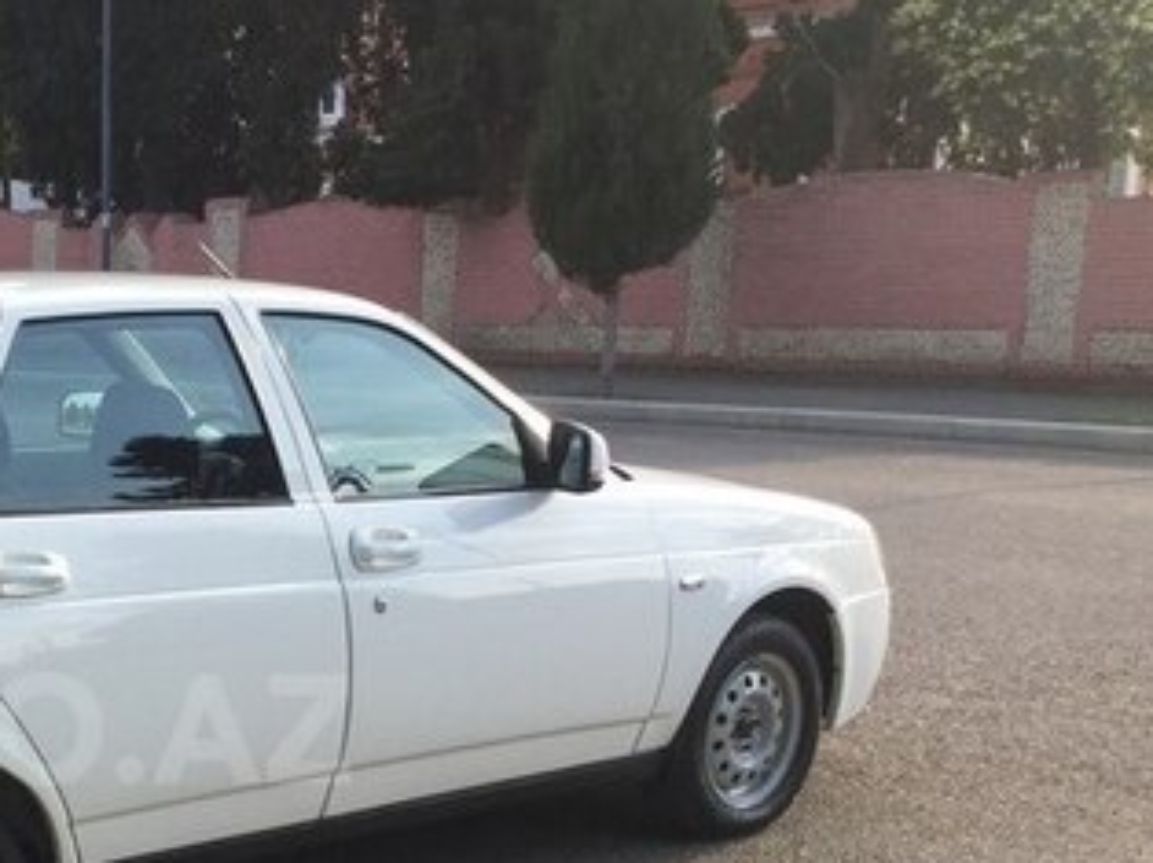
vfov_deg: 23.5
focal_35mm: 61
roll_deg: +0.3
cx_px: -26
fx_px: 2030
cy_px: 729
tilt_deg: -11.8
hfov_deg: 29.4
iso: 32
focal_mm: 4.15
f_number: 2.2
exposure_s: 1/599
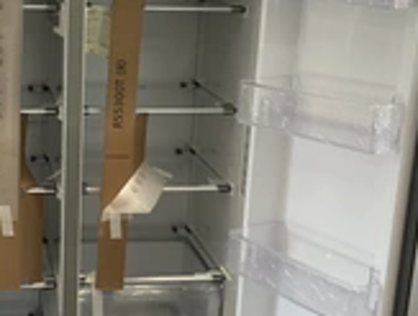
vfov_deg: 20.8
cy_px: 193
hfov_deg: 26.9
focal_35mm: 71
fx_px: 859
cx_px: 87
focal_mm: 3
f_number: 1.8
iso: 100
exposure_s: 1/60
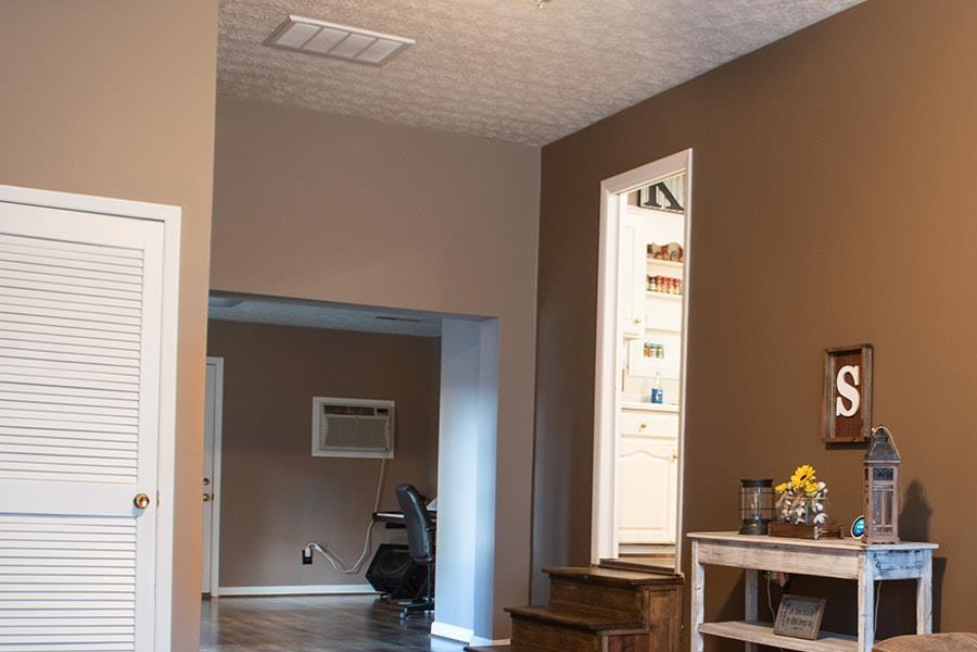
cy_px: 463
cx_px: 773
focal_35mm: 48
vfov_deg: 27.8
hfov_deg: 39.6
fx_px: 1303
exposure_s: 1/2
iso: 400
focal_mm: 18
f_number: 8
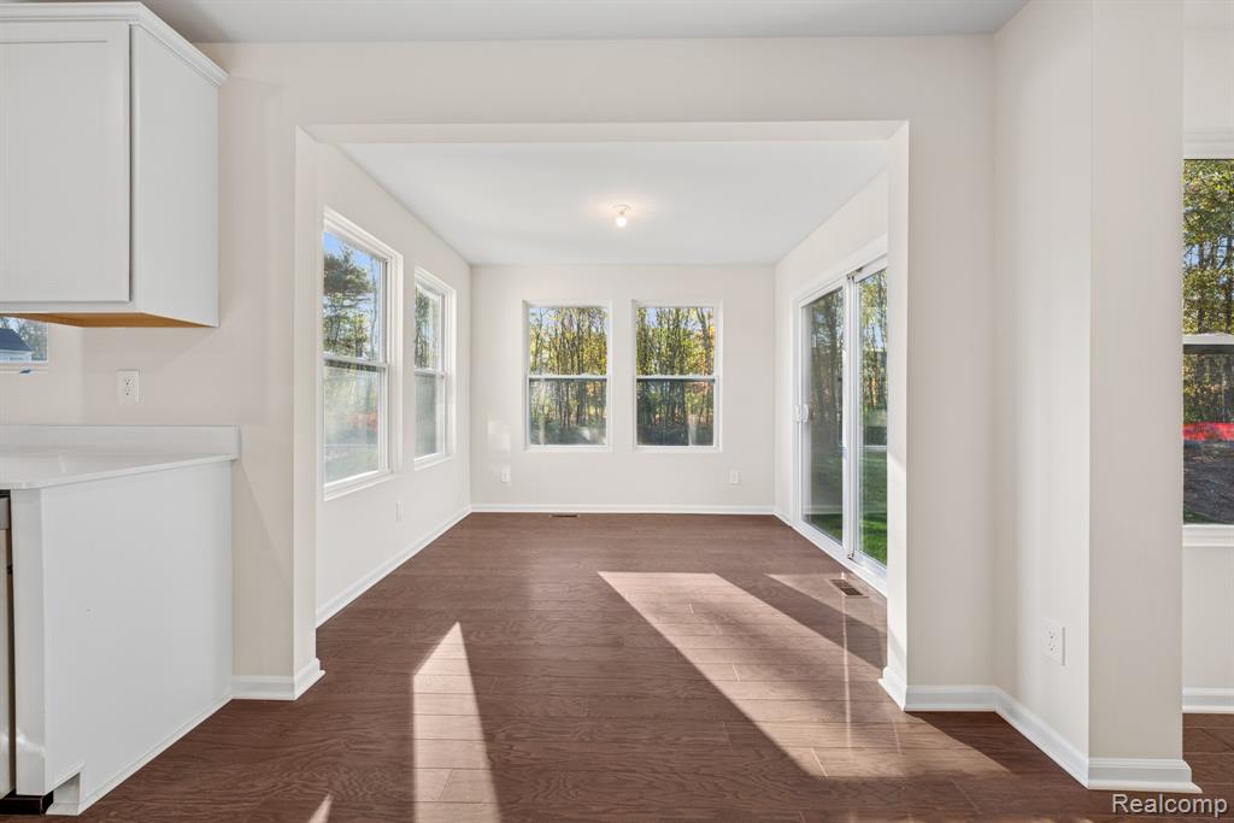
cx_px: 617
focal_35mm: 14
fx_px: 480
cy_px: 412
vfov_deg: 81.2
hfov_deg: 104.2
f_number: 9
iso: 100
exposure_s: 1/1.67
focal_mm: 14
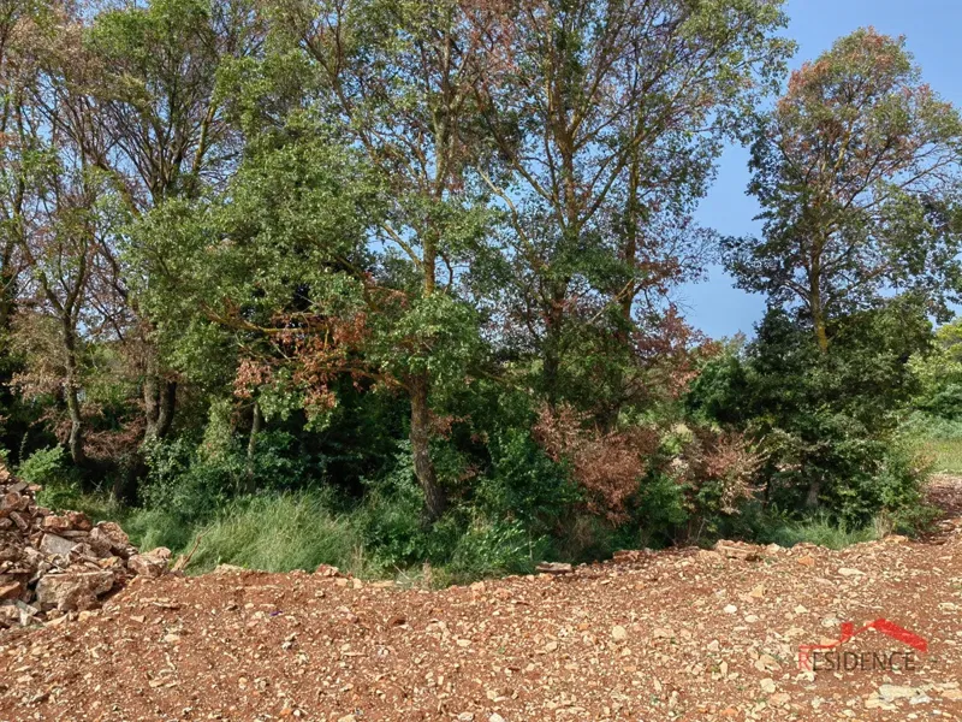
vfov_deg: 51.4
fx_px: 750
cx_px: 481
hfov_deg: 65.3
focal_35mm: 27
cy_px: 361
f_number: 1.8
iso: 50
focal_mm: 5.54
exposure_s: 1/3021
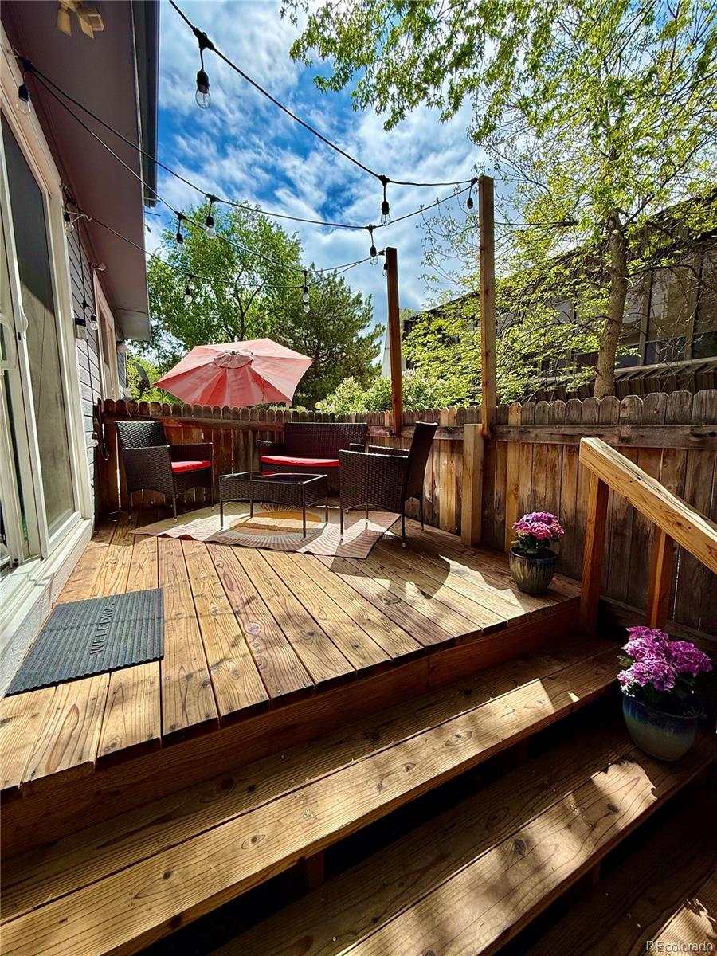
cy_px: 478
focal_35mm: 14
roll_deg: -0.1
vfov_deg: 102.1
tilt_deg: -7.4
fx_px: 387
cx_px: 358
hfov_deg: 85.7
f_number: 2.2
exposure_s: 1/1745
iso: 50
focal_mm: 2.22
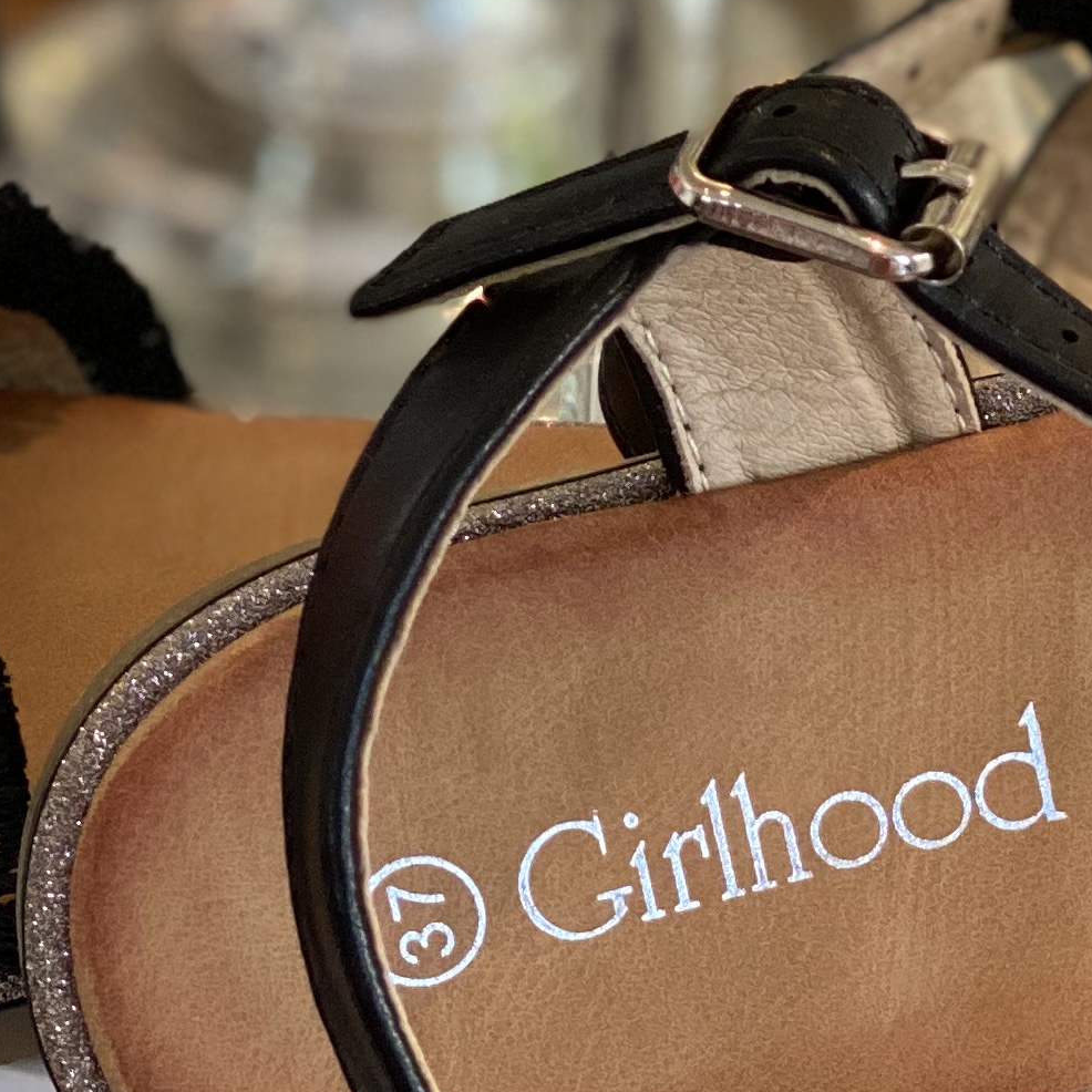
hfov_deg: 9.3
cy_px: 401
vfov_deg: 9.3
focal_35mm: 188
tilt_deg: -31.9
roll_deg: -3.0
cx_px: 970
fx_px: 6710
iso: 100
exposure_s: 1/100
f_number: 2
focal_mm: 6
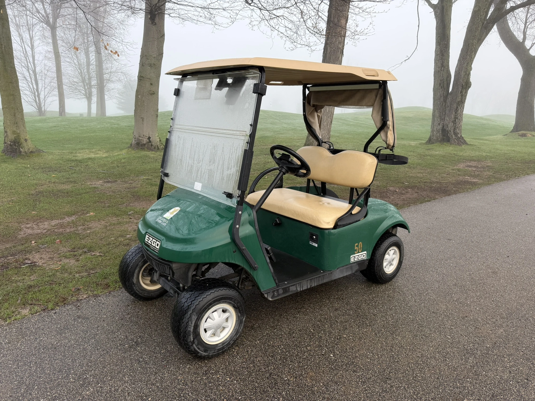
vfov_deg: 56.8
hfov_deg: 71.6
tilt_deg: -13.0
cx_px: 268
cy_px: 200
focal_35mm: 24
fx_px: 371
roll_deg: -0.2
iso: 80
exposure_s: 1/238
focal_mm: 6.76
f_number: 1.78
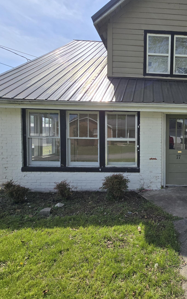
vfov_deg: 88.0
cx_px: 155
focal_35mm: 19
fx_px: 155
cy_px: 145
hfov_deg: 56.7
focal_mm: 2.2
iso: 50
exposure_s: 1/2805
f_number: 2.2
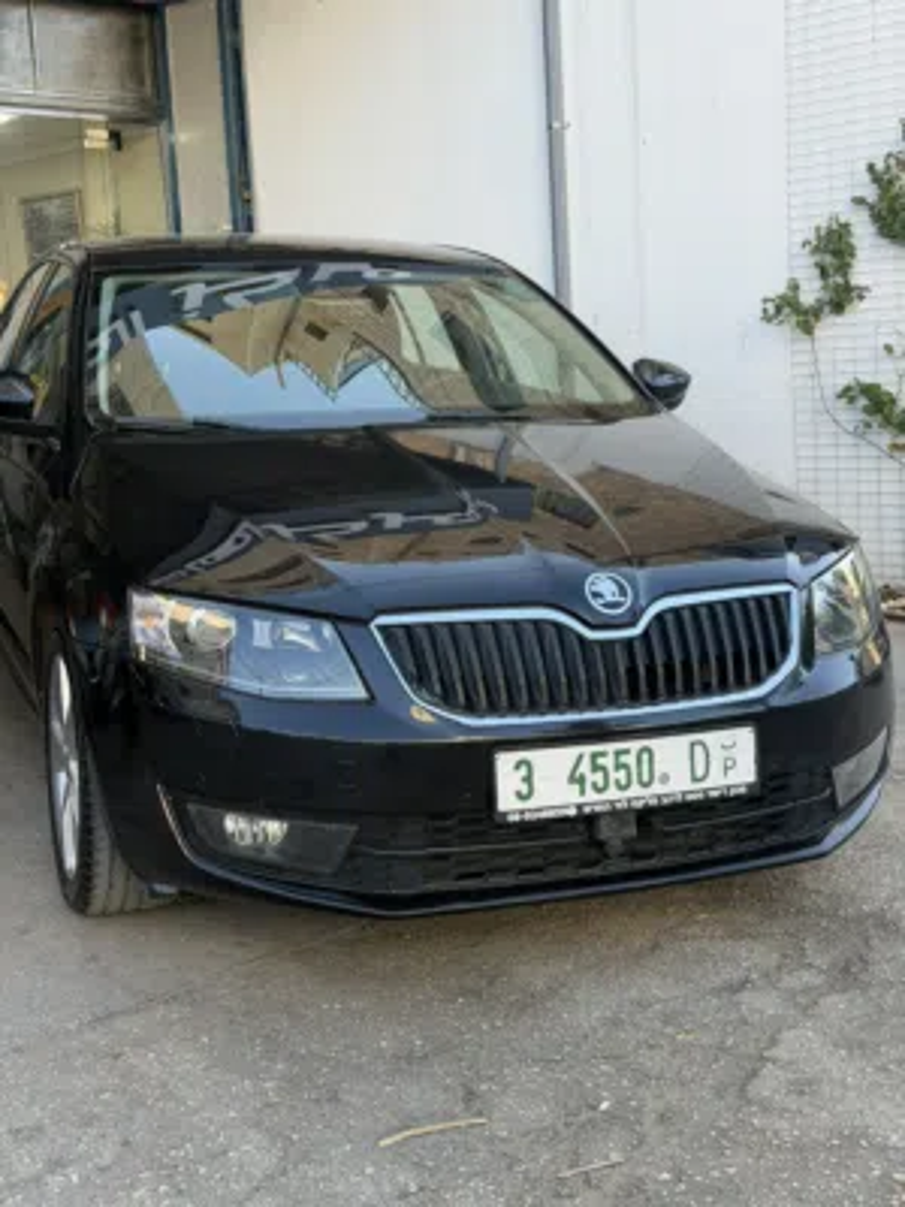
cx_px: 452
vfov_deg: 39.7
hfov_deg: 30.3
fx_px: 1673
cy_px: 604
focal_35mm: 48
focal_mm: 6.76
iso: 64
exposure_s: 1/386
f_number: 1.78
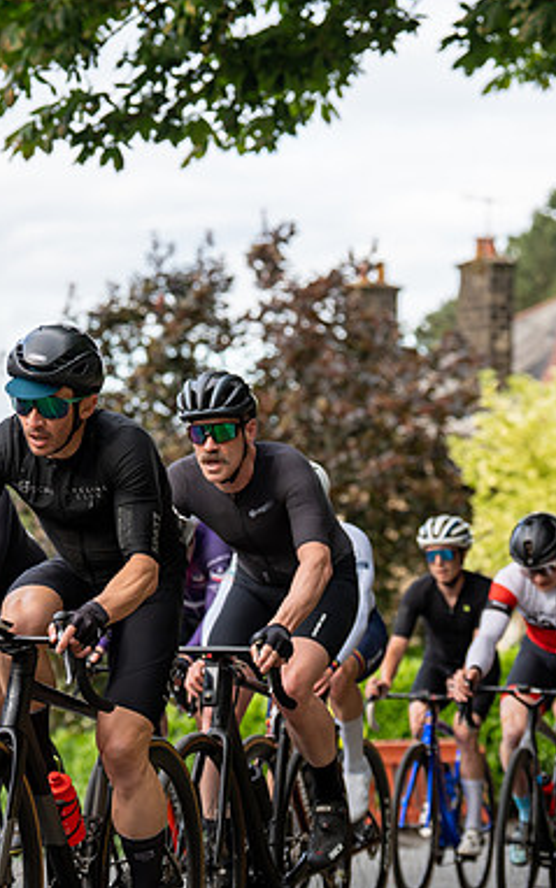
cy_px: 441
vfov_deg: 16.1
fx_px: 3149
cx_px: 105
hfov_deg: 10.1
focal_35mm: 130
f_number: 3.5
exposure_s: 1/800
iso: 400
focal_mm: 84
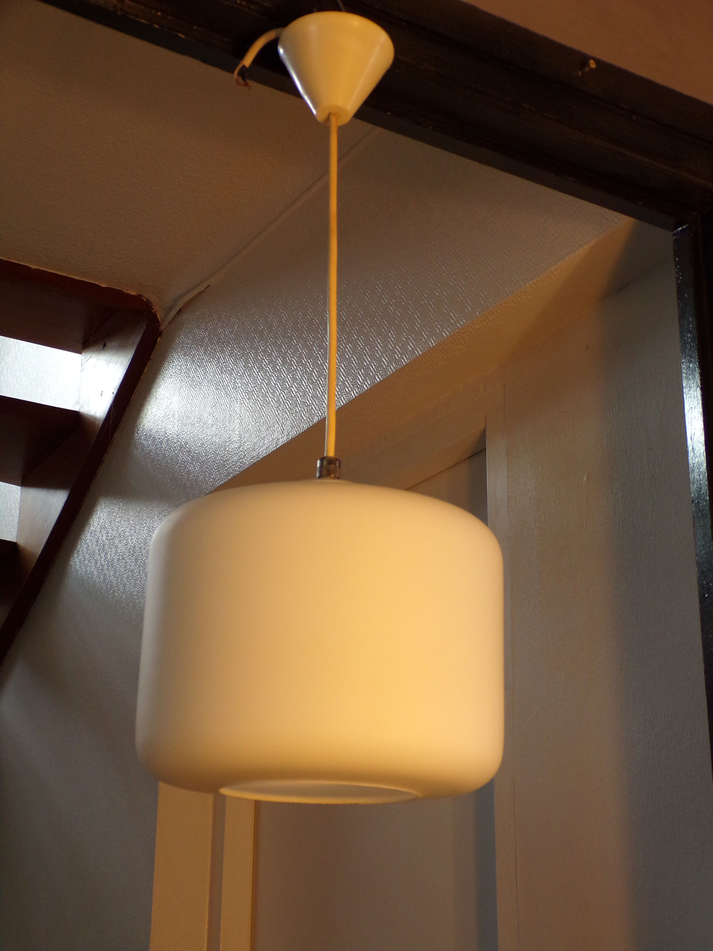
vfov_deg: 38.9
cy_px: 476
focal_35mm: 49
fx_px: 1346
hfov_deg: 29.7
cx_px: 356
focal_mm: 8.7
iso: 200
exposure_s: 1/25
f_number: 3.5
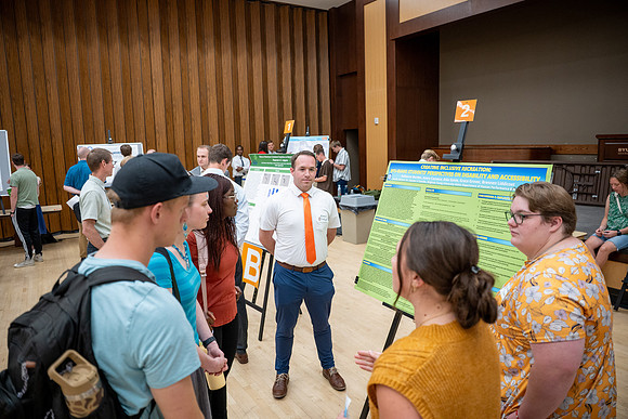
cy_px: 210
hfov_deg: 73.7
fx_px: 419
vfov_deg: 53.2
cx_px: 314
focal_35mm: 24
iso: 1800
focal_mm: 24
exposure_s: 1/200
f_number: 2.8
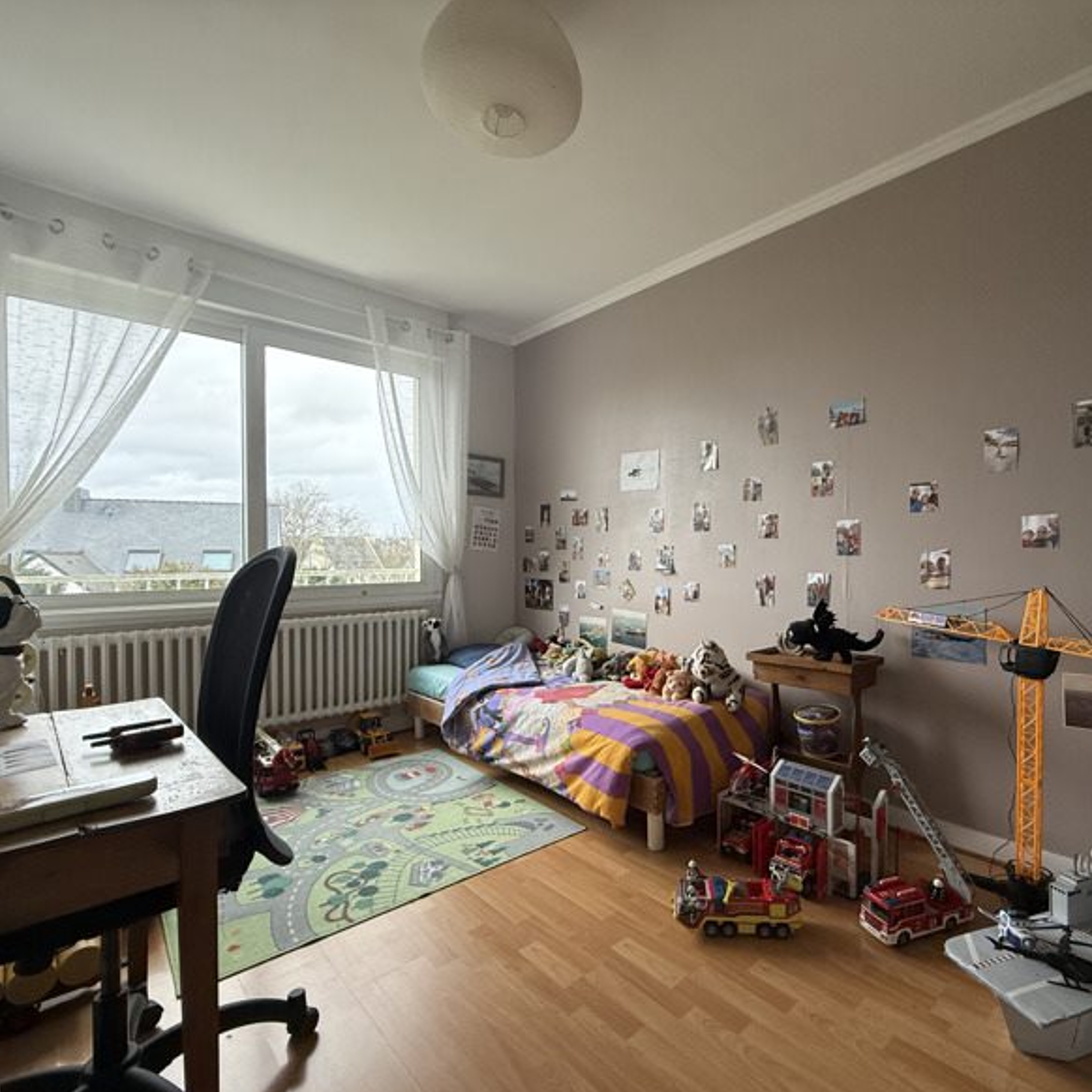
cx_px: 630
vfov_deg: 83.9
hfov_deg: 83.4
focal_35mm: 17
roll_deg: +0.4
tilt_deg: -0.9
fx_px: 607
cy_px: 561
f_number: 2.2
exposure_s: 1/99
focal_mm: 2.22
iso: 200
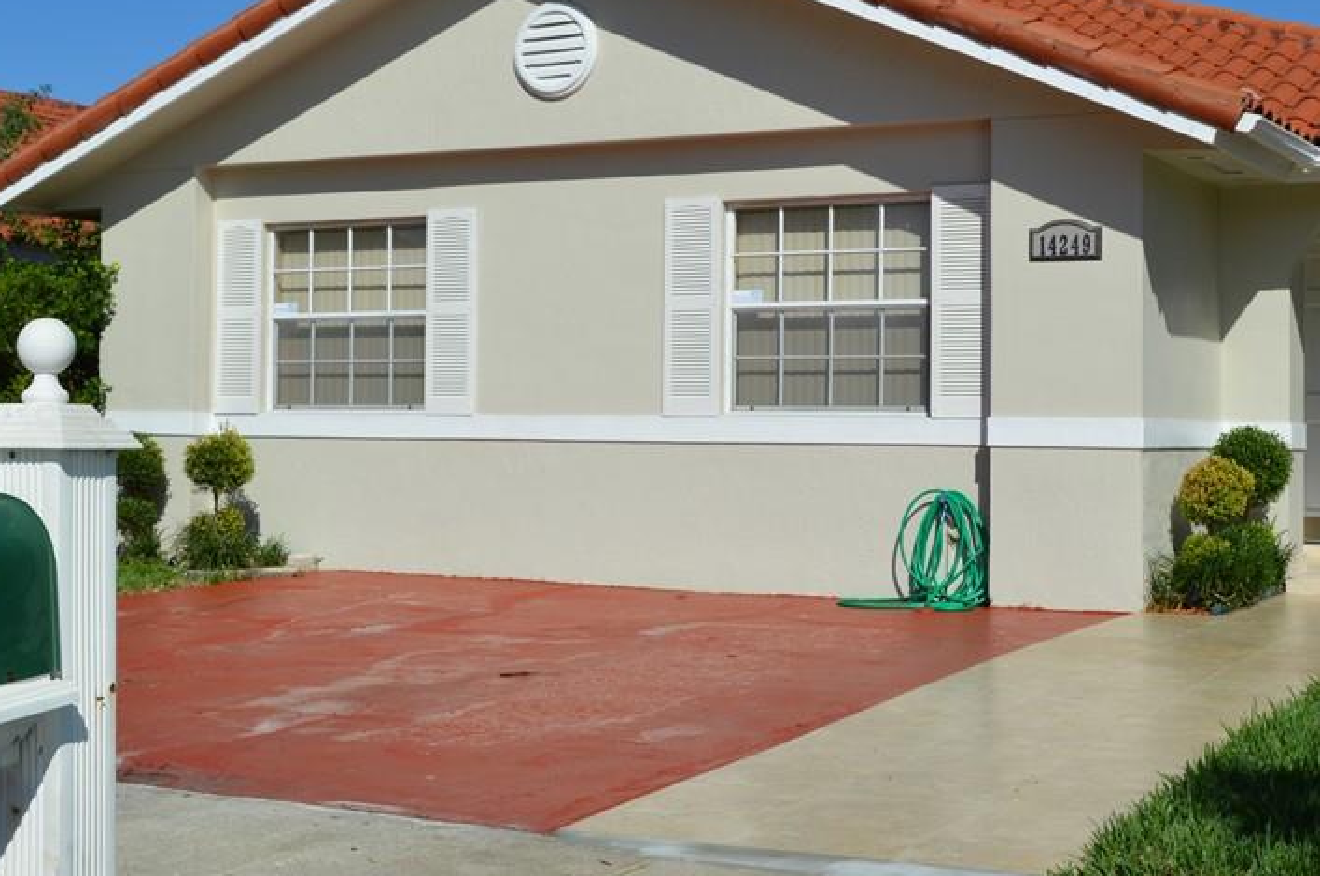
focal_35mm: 60
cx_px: 604
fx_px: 2196
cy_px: 355
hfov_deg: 33.4
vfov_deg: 22.5
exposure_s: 1/320
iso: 100
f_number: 9
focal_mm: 26
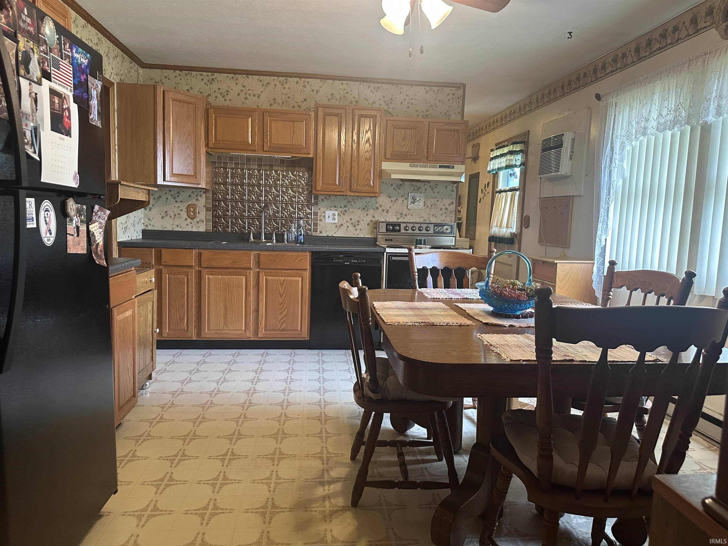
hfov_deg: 71.6
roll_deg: -1.6
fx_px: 505
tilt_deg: -6.3
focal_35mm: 24
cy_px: 273
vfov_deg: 56.8
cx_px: 364
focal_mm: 6.86
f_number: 1.78
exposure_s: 1/60
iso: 400
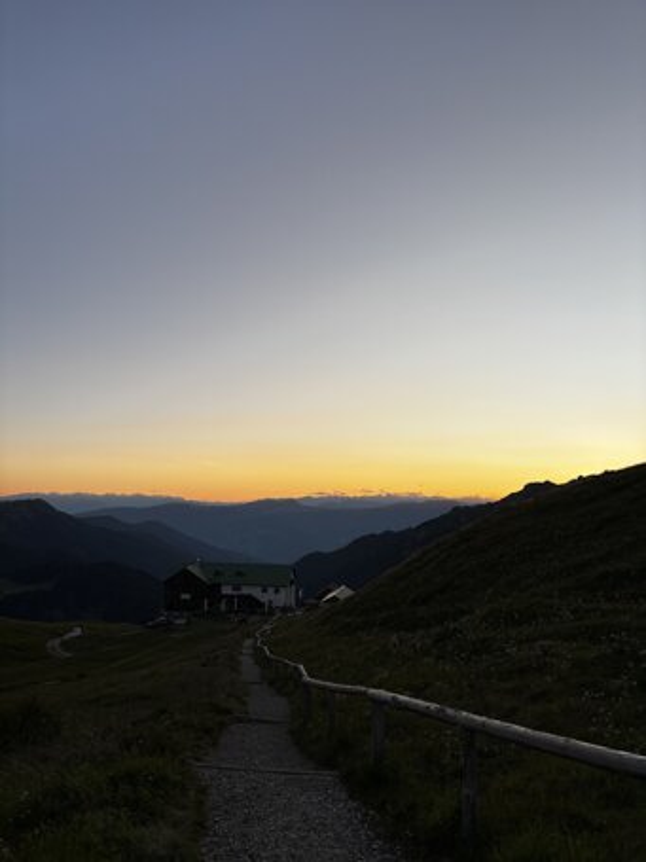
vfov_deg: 67.3
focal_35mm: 26
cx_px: 323
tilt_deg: +5.3
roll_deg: -2.1
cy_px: 431
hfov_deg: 53.0
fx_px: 647
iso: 50
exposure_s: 1/1115
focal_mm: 5.96
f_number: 1.6
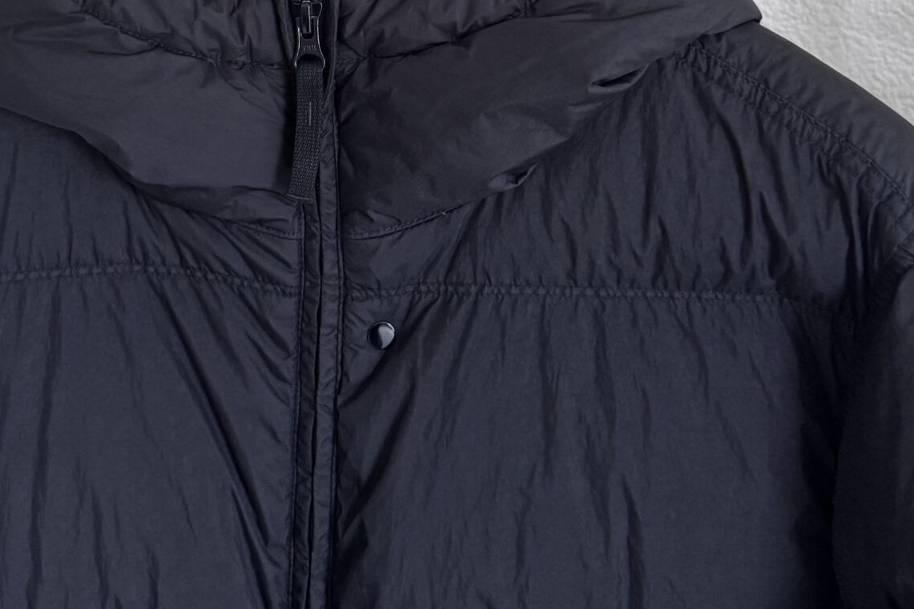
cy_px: -153
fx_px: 1422
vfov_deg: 22.1
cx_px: 379
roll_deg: +0.2
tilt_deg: -3.4
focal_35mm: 56
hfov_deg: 35.5
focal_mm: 6.76
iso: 320
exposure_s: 1/60
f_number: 1.78
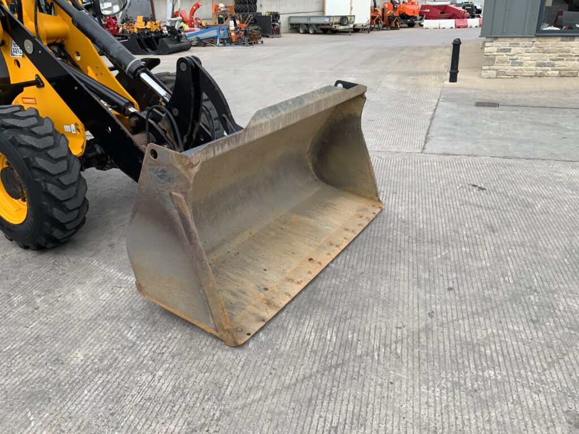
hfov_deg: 61.7
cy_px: 217
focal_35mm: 29
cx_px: 290
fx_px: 485
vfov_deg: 48.2
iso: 16
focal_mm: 3
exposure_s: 1/428
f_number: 1.8
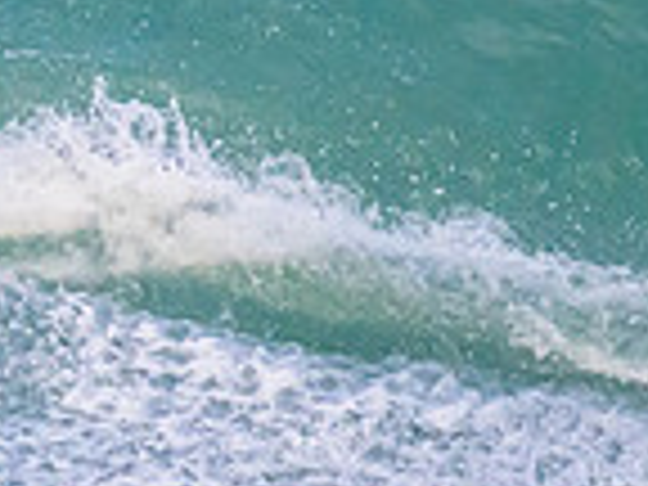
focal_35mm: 3236
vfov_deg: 0.5
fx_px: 60577
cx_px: -562
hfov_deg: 0.6
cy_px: 164
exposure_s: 1/2000
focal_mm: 800
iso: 6400
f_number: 11
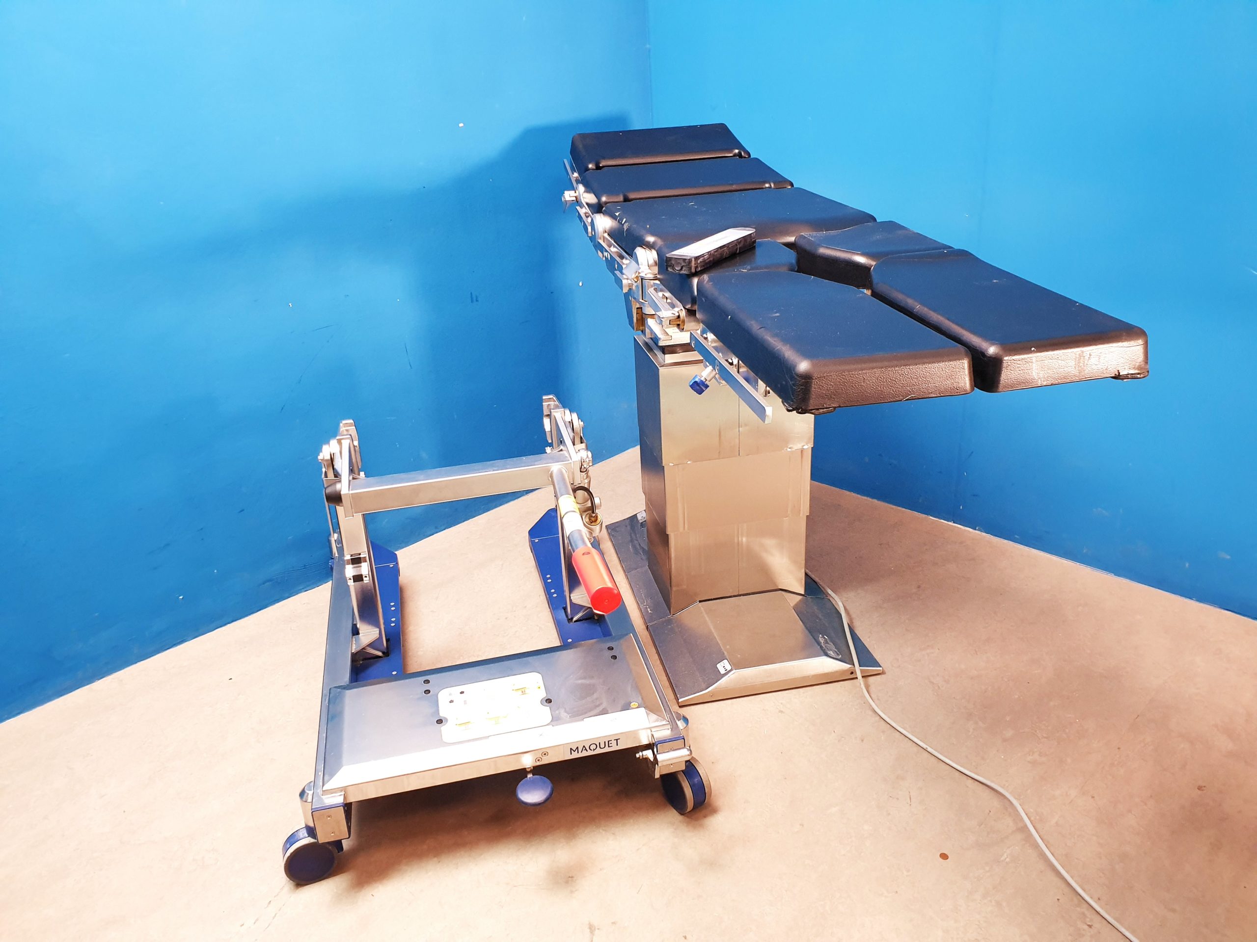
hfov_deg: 67.3
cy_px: 471
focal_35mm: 26
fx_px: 944
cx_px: 628
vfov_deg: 53.1
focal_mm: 4.3
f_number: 2.4
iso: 250
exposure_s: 1/25
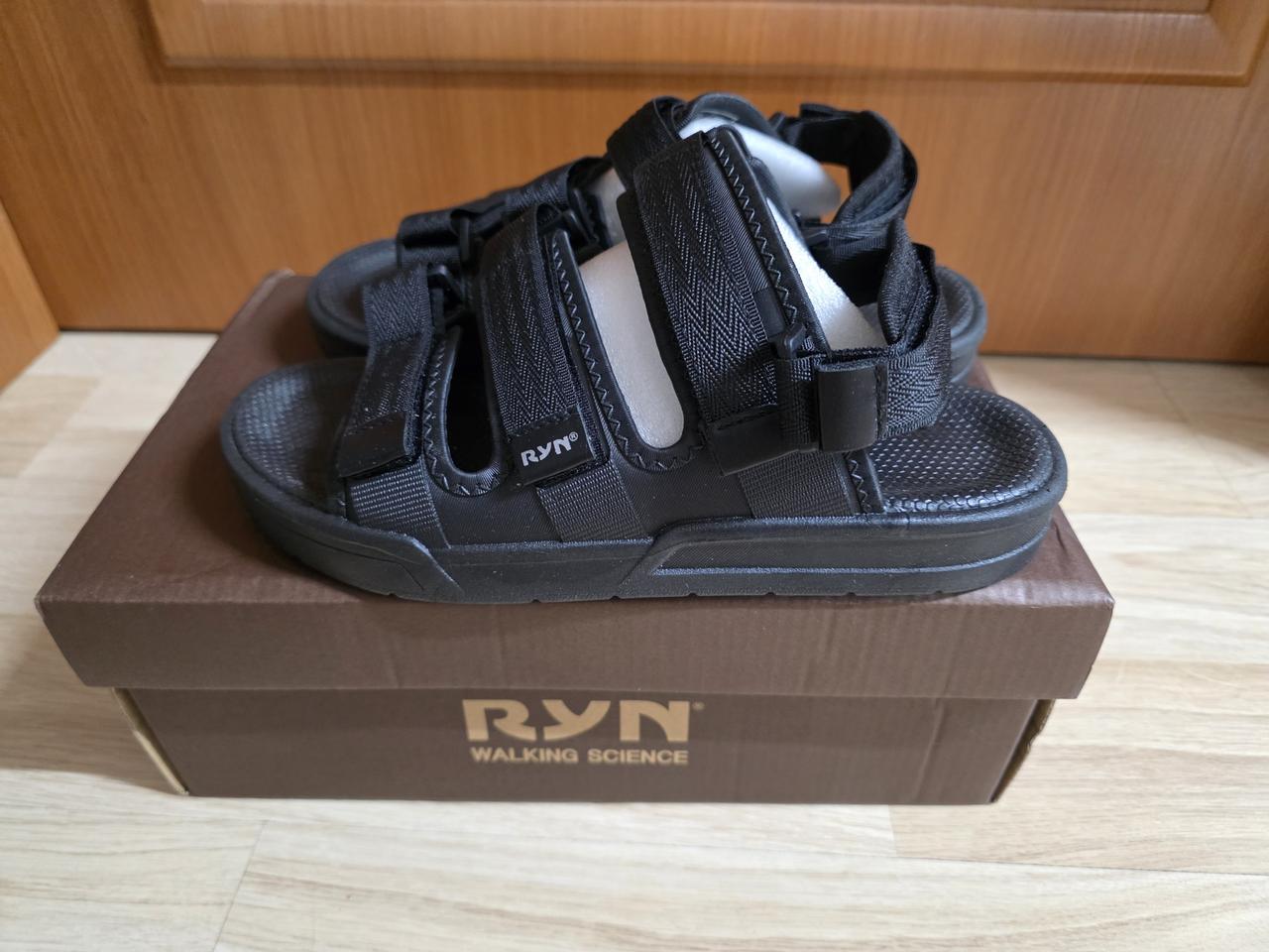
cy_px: 476
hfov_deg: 73.9
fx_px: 843
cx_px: 634
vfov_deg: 58.9
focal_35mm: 23
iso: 1600
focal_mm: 6.3
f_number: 1.7
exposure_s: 1/60
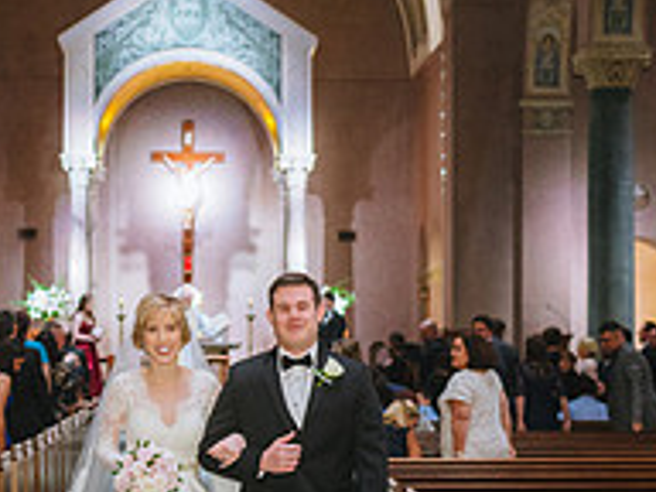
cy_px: 347
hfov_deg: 17.0
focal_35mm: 116
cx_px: 253
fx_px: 2198
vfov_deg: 12.7
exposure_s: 1/200
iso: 1250
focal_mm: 40
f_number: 2.8
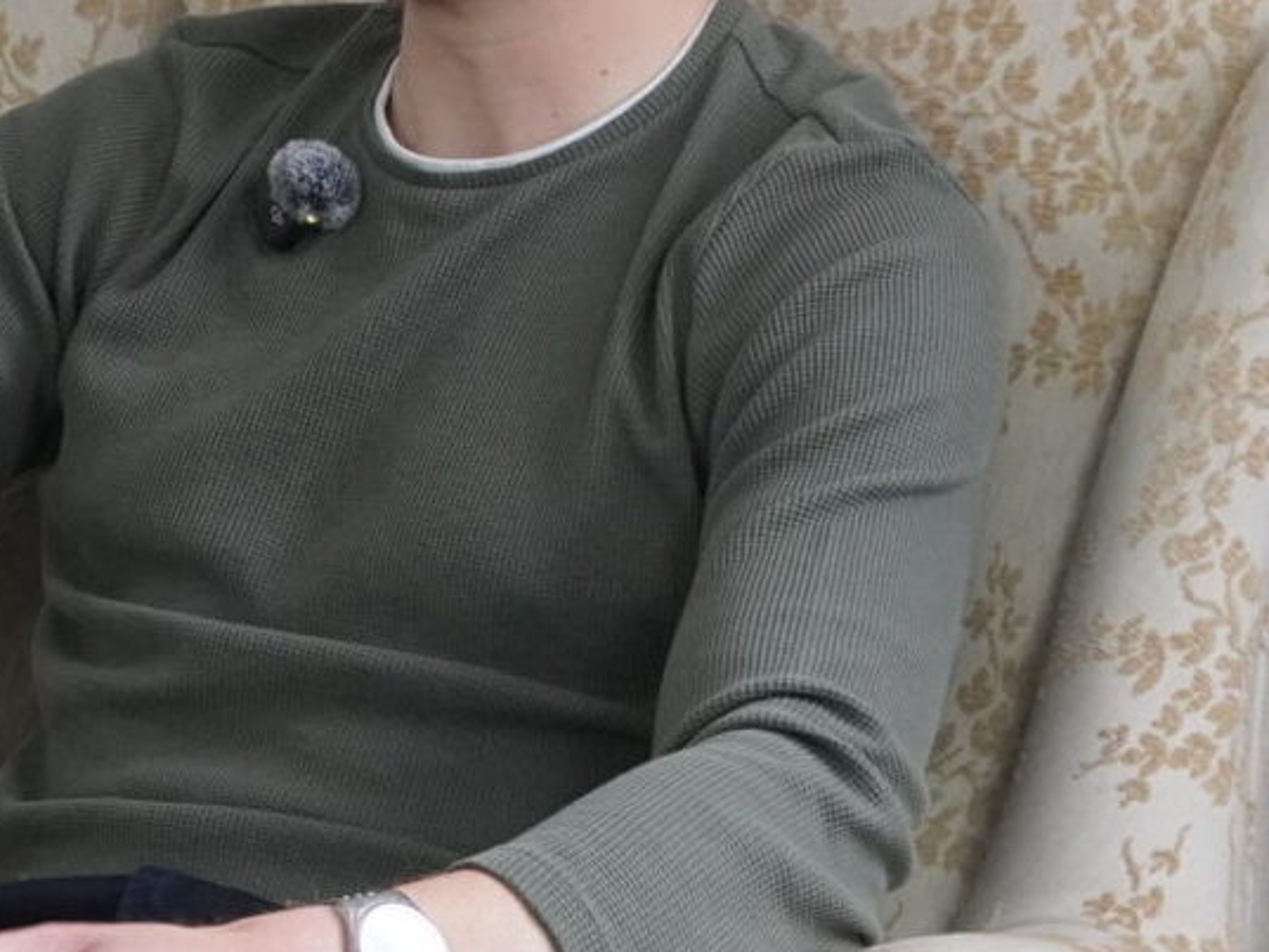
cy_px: 249
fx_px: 4121
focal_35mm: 112
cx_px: 113
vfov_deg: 13.1
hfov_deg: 17.2
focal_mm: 27
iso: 1600
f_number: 4.5
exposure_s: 1/160
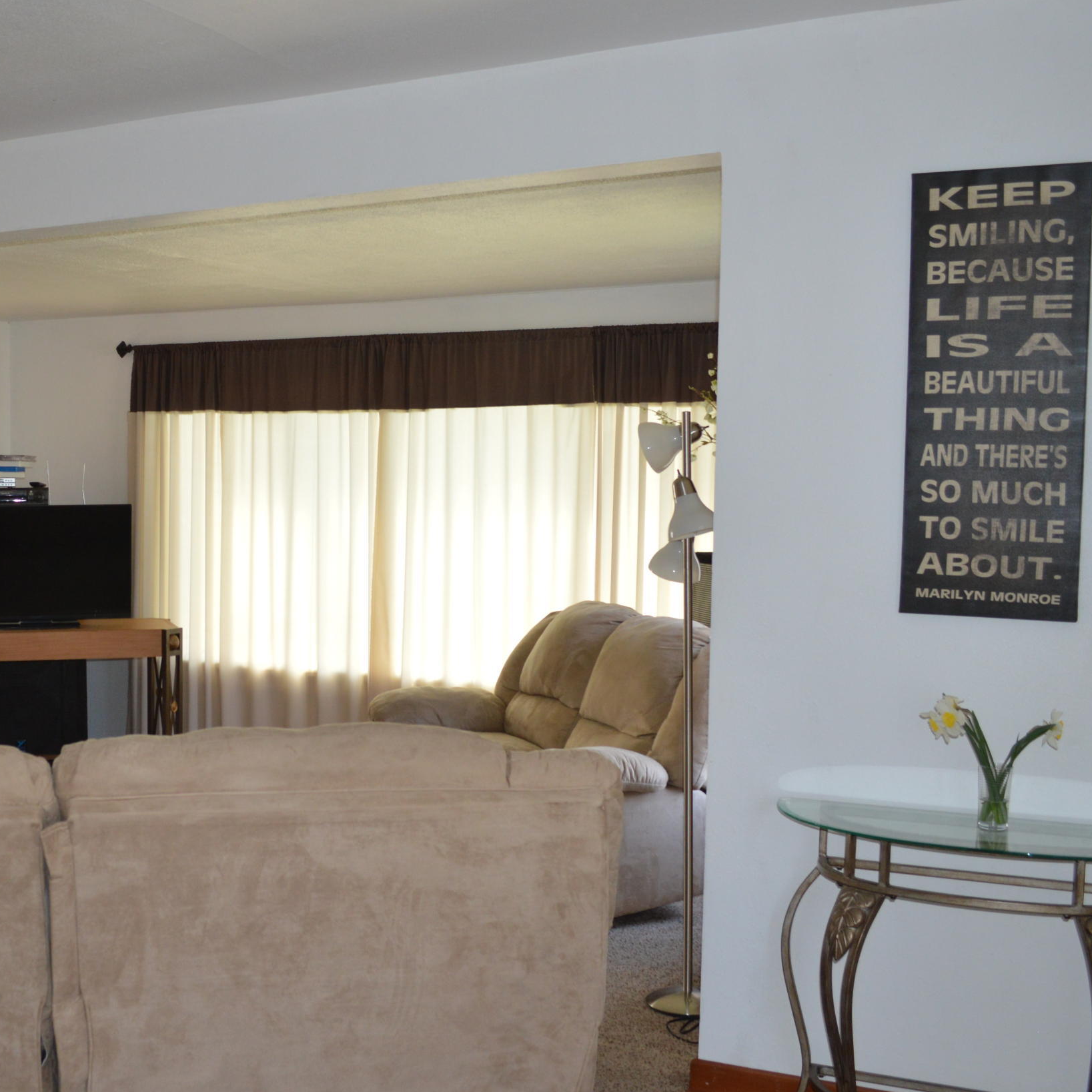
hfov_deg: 38.7
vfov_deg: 40.0
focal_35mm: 42
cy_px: 594
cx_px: 243
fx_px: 1499
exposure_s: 1/80
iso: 400
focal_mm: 18
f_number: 4
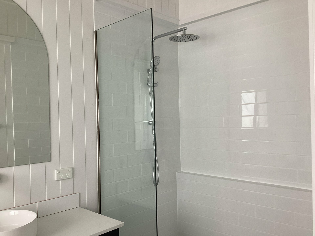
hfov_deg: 58.4
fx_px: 282
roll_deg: +1.0
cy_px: 118
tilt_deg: -0.5
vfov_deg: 45.4
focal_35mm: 31
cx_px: 158
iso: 50
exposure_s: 1/60
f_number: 2.4
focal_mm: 3.3
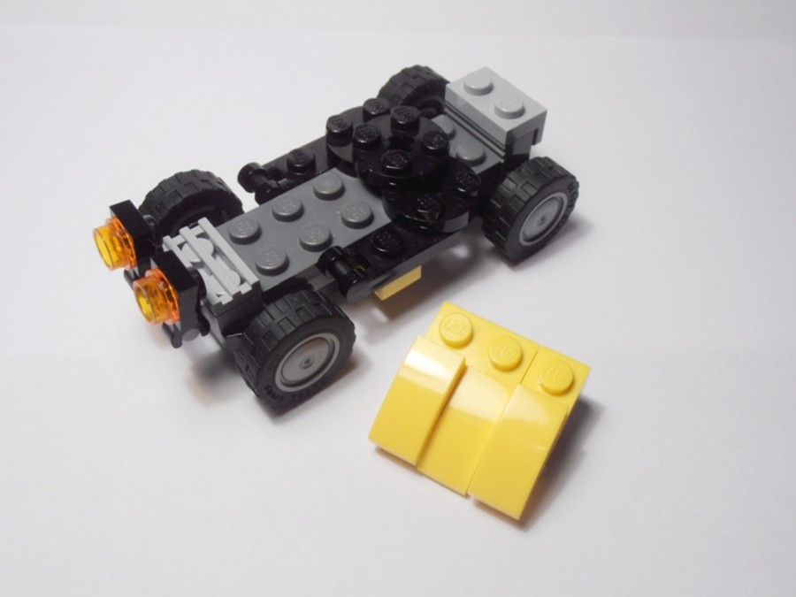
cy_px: 298
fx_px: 851
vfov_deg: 38.7
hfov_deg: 50.1
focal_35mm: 37
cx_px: 398
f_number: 3.9
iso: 80
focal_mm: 6.61
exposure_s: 1/50
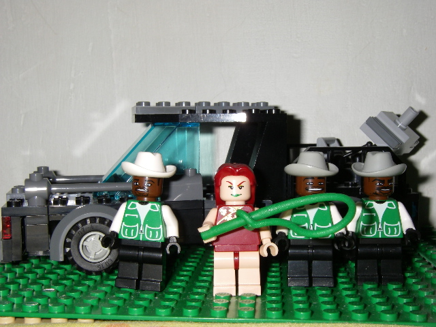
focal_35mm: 49
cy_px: 164
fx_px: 617
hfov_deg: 38.9
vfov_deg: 29.7
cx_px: 218
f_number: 7
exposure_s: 1/50
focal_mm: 8.1
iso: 80
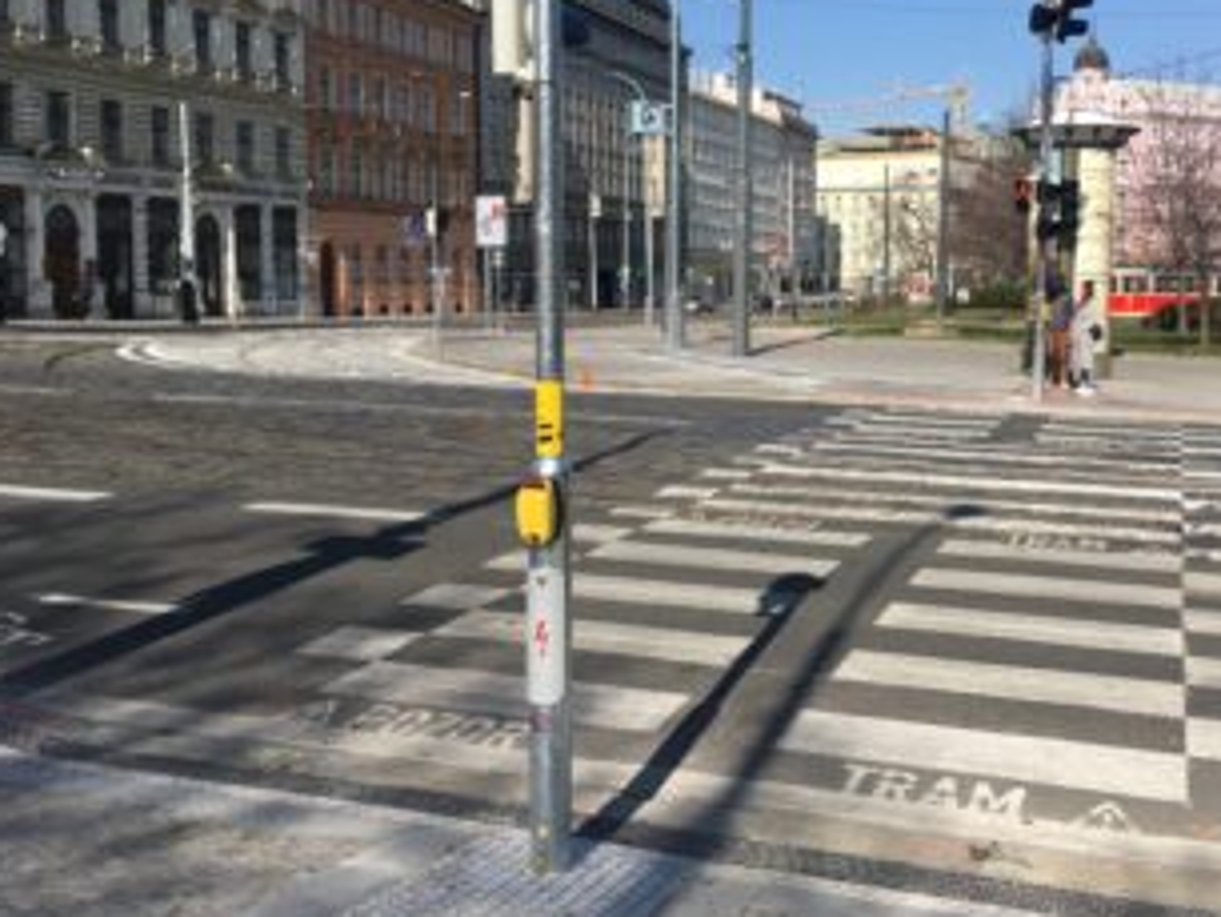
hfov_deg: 48.4
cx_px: 777
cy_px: 352
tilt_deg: -3.3
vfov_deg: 37.5
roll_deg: -1.1
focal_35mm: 38
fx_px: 1341
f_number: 2.2
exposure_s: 1/1748
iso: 25
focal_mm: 4.15
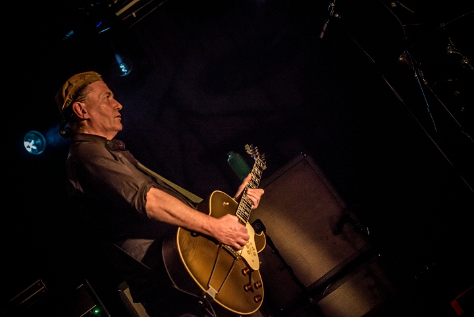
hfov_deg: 28.8
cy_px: 158
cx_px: 237
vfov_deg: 19.5
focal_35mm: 70
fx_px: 922
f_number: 2.8
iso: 2500
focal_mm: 70
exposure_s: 1/100
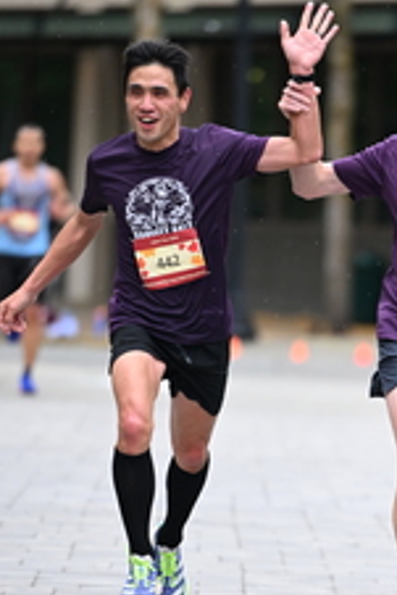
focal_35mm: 487
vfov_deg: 4.2
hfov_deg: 2.8
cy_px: 440
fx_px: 8043
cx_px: 369
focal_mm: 200
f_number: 2.8
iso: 1250
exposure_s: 1/1250
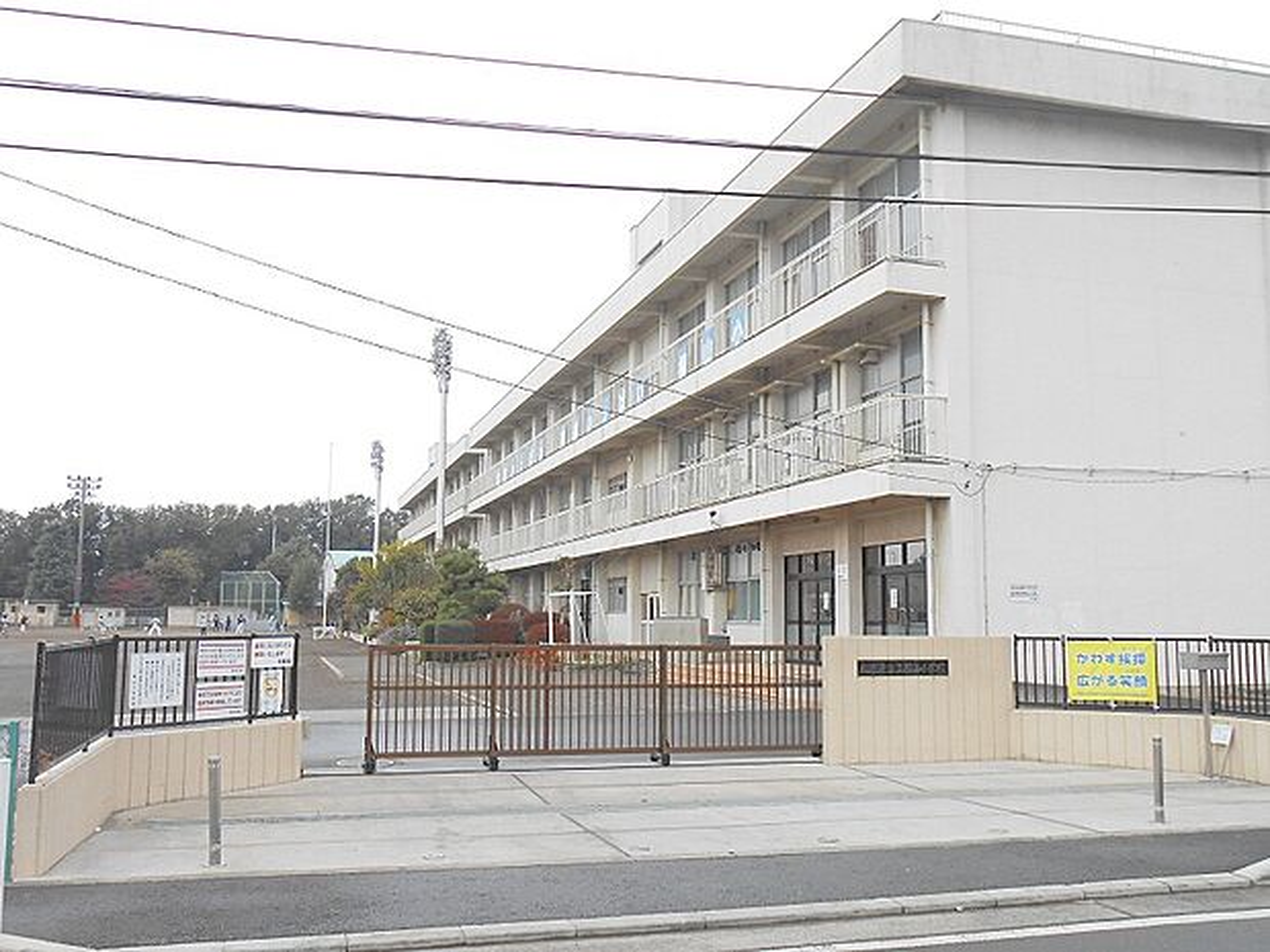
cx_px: 635
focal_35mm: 34
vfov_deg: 41.8
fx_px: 1247
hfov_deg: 54.0
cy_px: 476
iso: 80
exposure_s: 1/100
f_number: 3.9
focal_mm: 6
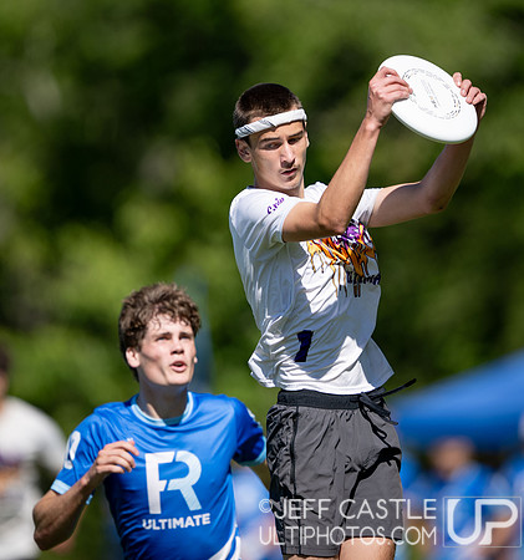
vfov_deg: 2.9
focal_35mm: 629
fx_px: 11150
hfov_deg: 2.7
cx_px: 328
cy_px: 226
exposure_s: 1/2000
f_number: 2.8
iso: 90
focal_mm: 400
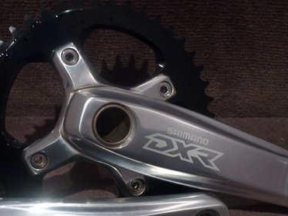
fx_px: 474
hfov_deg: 33.8
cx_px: 135
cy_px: 124
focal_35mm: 57
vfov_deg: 25.6
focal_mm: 5.5
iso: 80
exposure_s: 1/8
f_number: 2.8
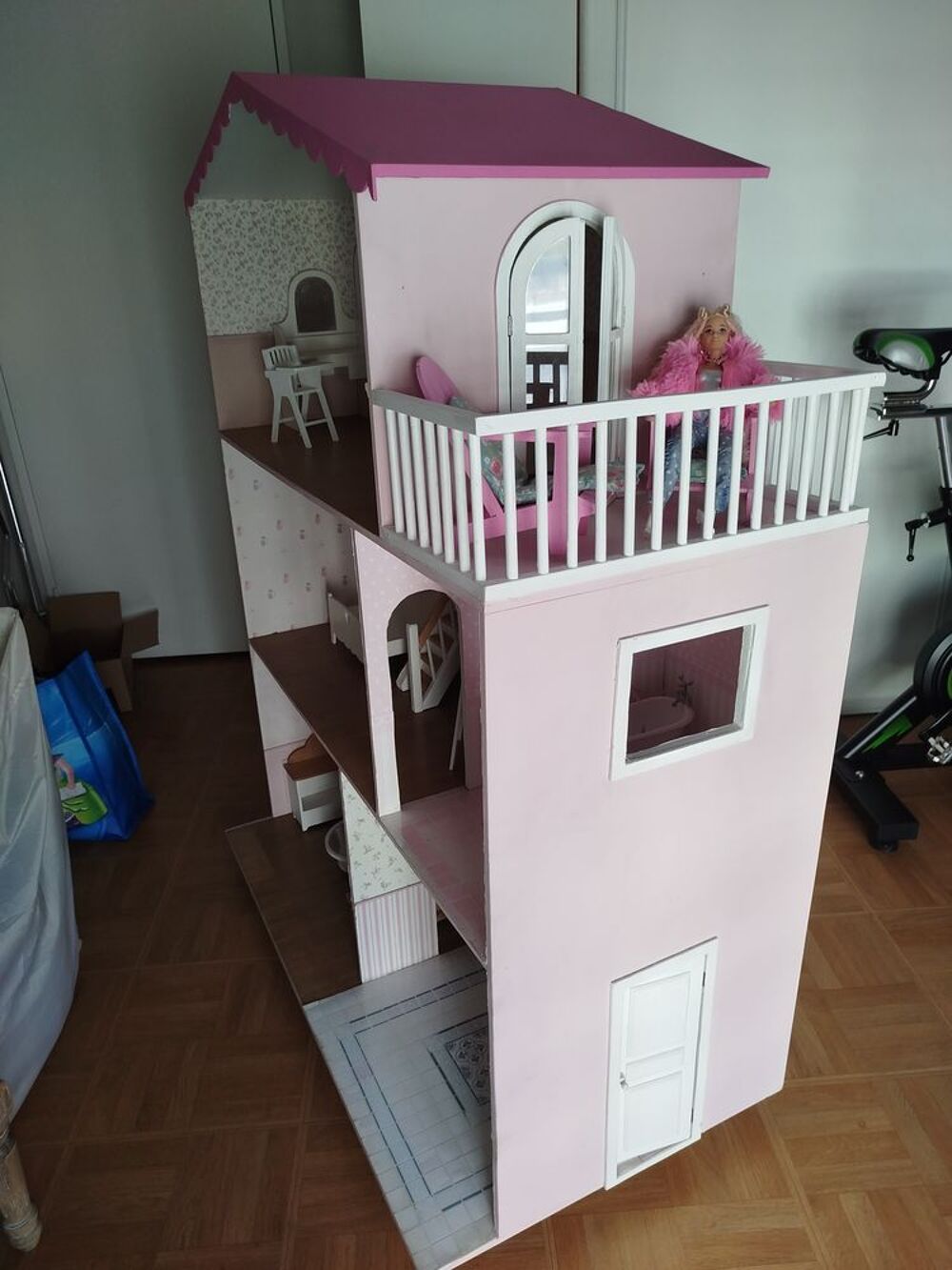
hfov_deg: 56.8
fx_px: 880
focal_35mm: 24
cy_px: 635
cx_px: 476
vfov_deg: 71.6
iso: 200
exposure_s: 1/33
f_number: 1.7
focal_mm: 5.31
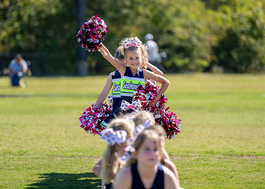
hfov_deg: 8.9
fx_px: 1700
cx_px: 123
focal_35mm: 226
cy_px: 80
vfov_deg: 6.4
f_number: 2.8
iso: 200
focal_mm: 185
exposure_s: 1/2000
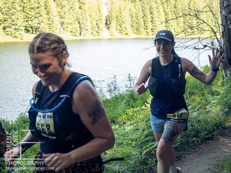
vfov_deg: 25.2
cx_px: 116
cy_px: 86
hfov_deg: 33.2
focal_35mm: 58
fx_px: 387
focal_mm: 29
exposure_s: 1/1000
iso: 2000
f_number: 2.8
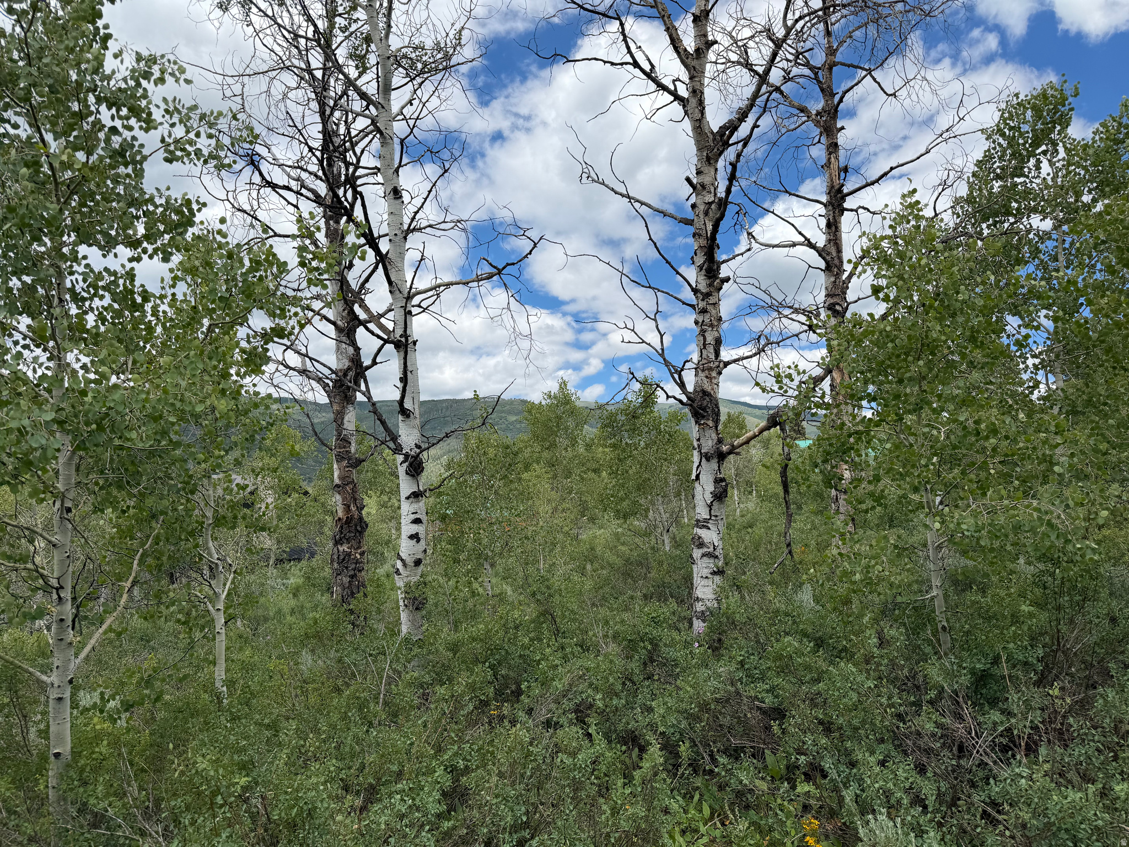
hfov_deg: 71.6
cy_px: 424
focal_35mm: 24
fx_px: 783
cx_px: 564
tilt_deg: +5.2
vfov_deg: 56.8
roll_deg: +1.7
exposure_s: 1/5319
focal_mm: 6.76
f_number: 1.78
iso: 80
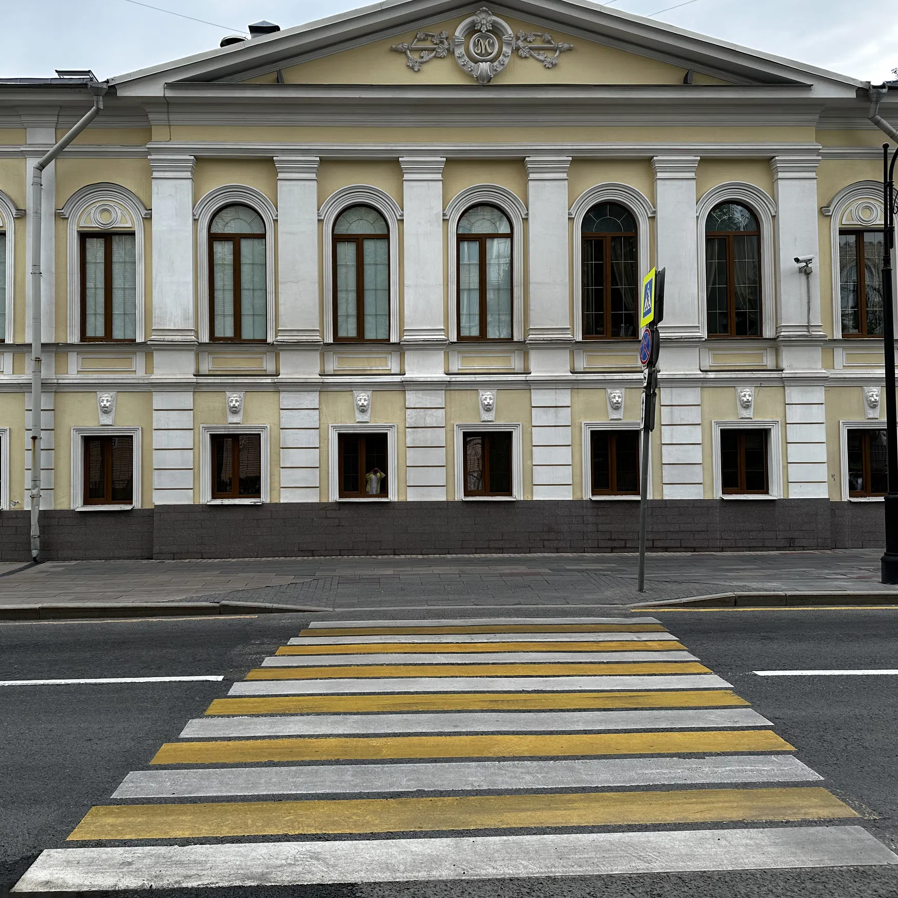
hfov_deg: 55.4
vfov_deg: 55.6
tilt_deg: +3.0
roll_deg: +0.2
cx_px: 389
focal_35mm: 29
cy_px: 439
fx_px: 851
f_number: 1.78
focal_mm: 6.86
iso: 80
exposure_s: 1/999
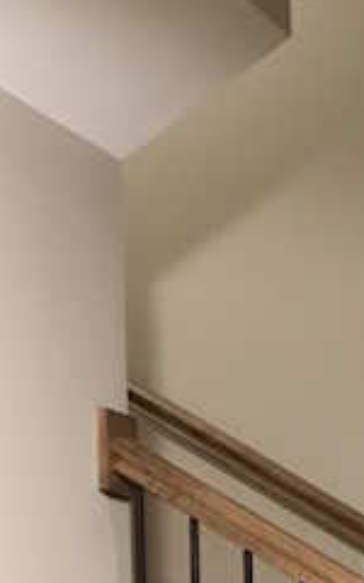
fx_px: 2095
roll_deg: +0.6
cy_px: 1014
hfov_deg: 9.3
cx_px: 711
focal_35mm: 132
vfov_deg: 14.2
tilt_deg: -4.4
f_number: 1.8
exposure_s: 1/13
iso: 100
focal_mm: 3.99
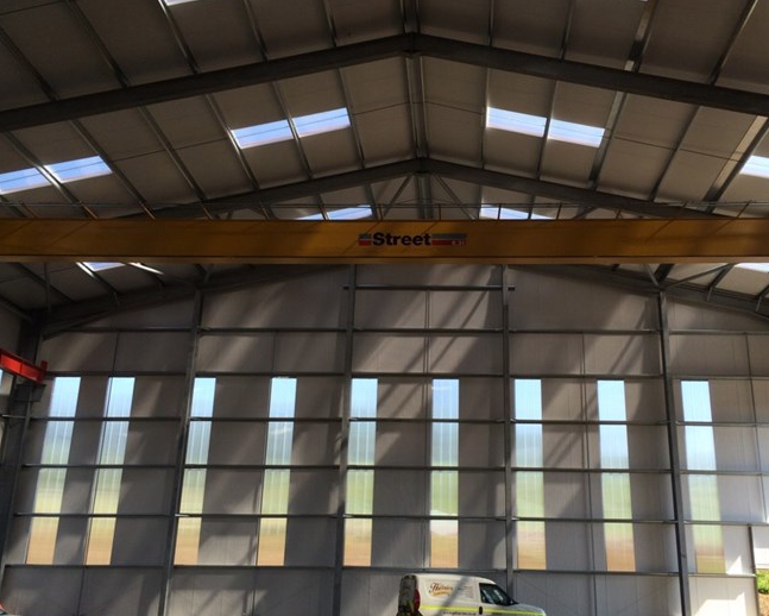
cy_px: 326
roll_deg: +0.1
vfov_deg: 42.2
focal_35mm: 35
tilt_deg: +15.9
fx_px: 797
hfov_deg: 51.4
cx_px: 431
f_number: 2.2
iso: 32
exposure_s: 1/488
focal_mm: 4.15
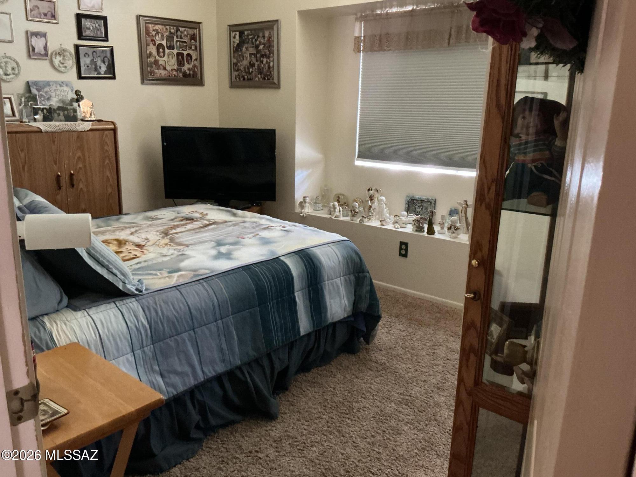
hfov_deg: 61.7
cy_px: 238
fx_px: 533
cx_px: 318
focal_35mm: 29
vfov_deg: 48.2
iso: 500
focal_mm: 3
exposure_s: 1/24
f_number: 1.8
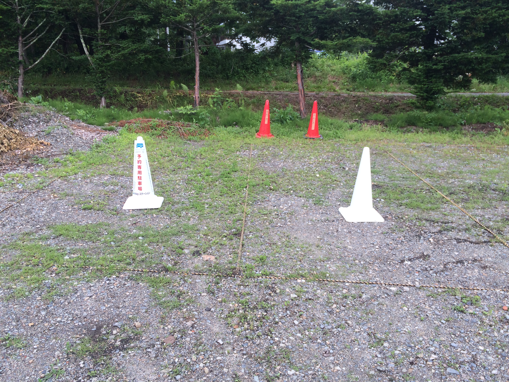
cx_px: 254
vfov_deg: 48.2
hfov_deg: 61.7
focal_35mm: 29
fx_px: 426
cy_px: 191
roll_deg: -0.6
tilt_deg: -16.3
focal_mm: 4.15
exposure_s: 1/441
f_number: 2.2
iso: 32
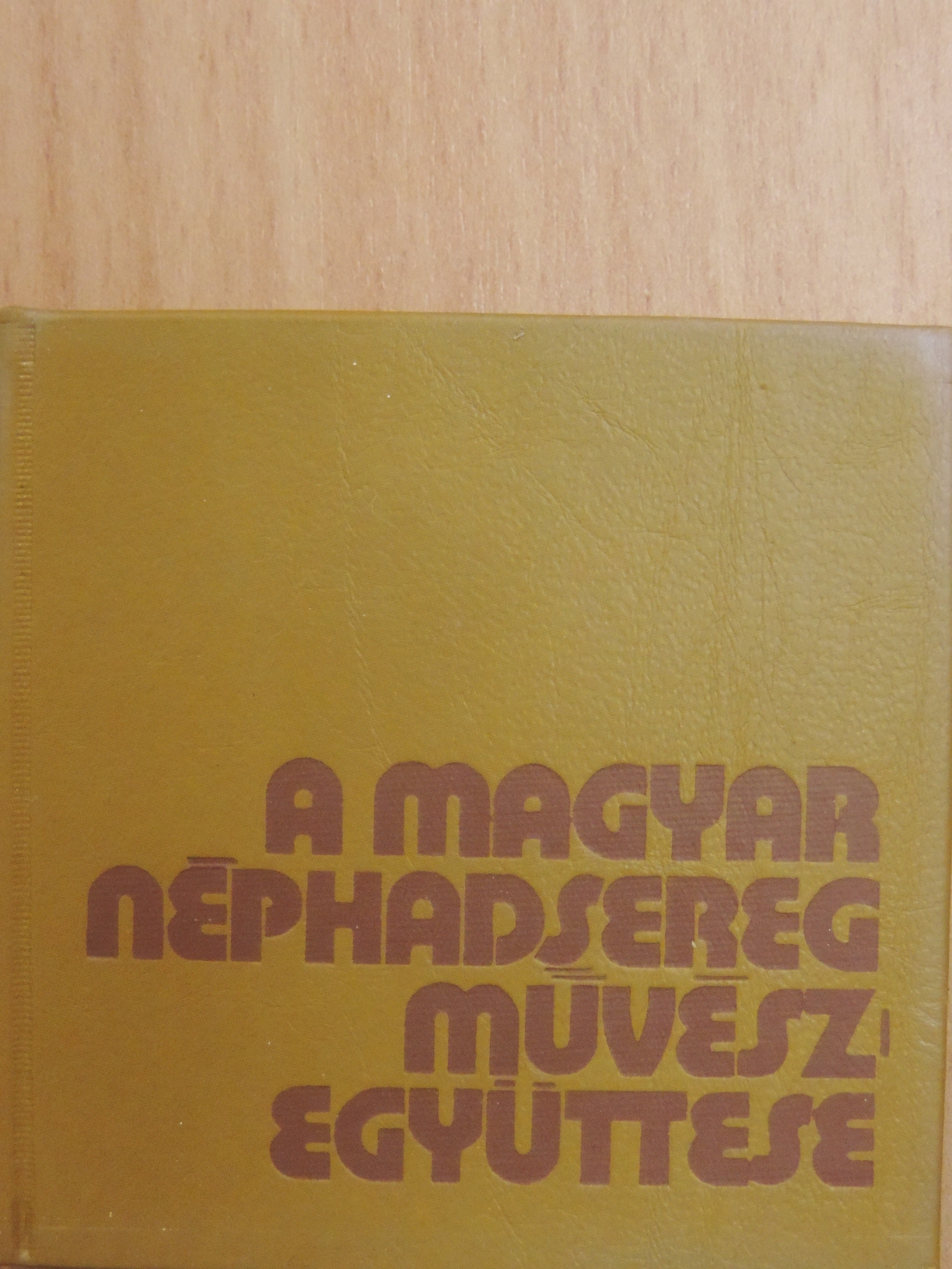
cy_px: 634
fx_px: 2750
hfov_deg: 19.6
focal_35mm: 75
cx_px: 476
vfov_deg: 26.0
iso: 1400
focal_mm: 13.3
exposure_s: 1/60
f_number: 3.9
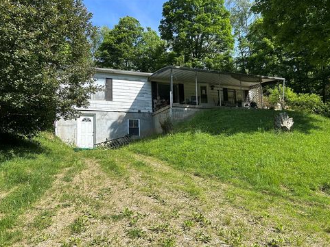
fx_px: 257
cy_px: 125
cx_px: 169
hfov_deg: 65.3
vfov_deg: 51.4
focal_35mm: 27
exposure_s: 1/2299
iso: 50
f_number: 1.5
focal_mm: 5.7
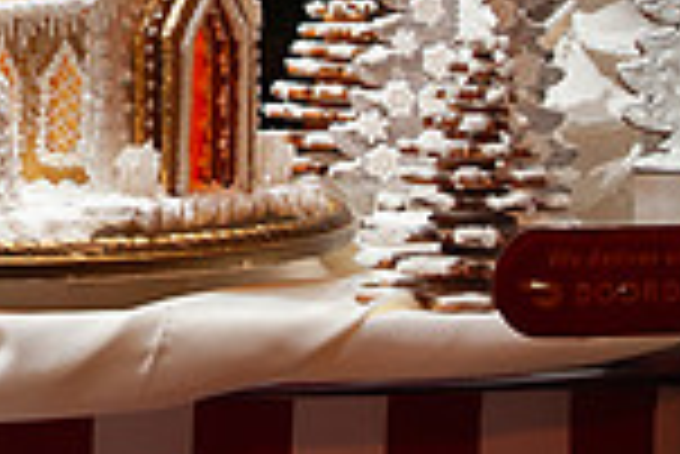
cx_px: -72
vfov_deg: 14.2
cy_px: -162
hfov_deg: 21.0
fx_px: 1739
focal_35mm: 92
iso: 1000
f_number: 2.8
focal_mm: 24
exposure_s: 1/125
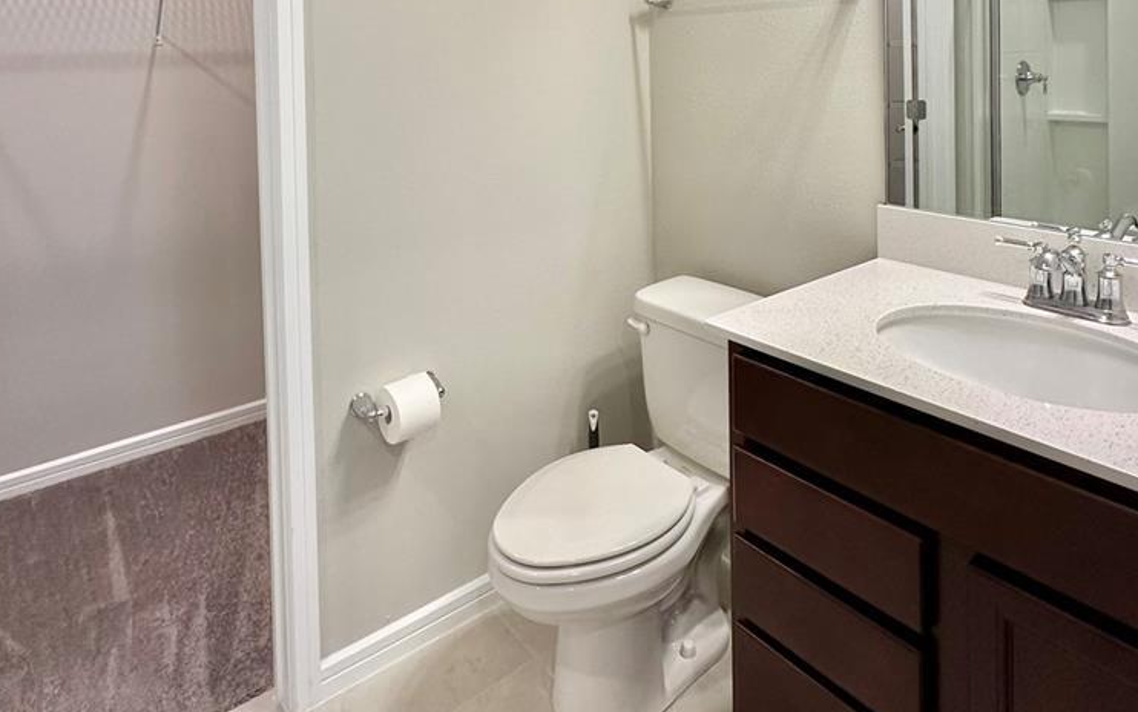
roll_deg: +0.5
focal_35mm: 24
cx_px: 601
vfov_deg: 46.2
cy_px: 74
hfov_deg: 74.7
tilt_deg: -0.8
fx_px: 744
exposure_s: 1/120
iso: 200
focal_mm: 2.22
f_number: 2.2
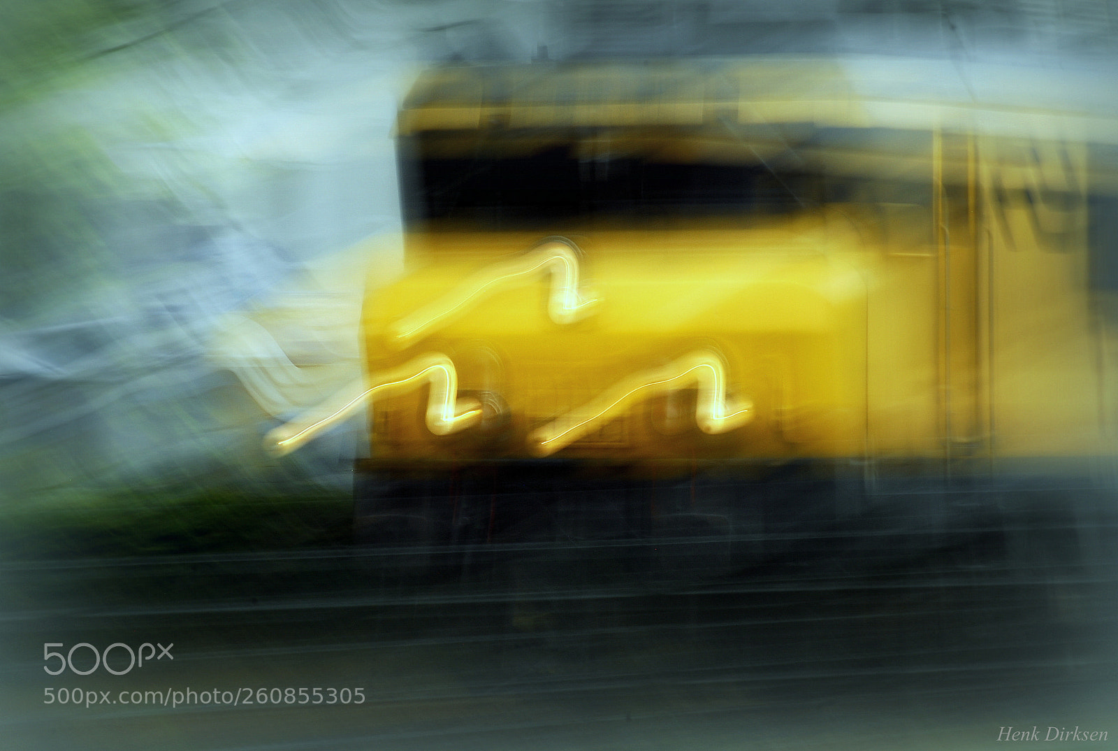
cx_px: 559
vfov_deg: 5.1
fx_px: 8402
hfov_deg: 7.6
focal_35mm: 270
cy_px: 376
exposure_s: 1/2
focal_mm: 180
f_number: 22
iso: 100
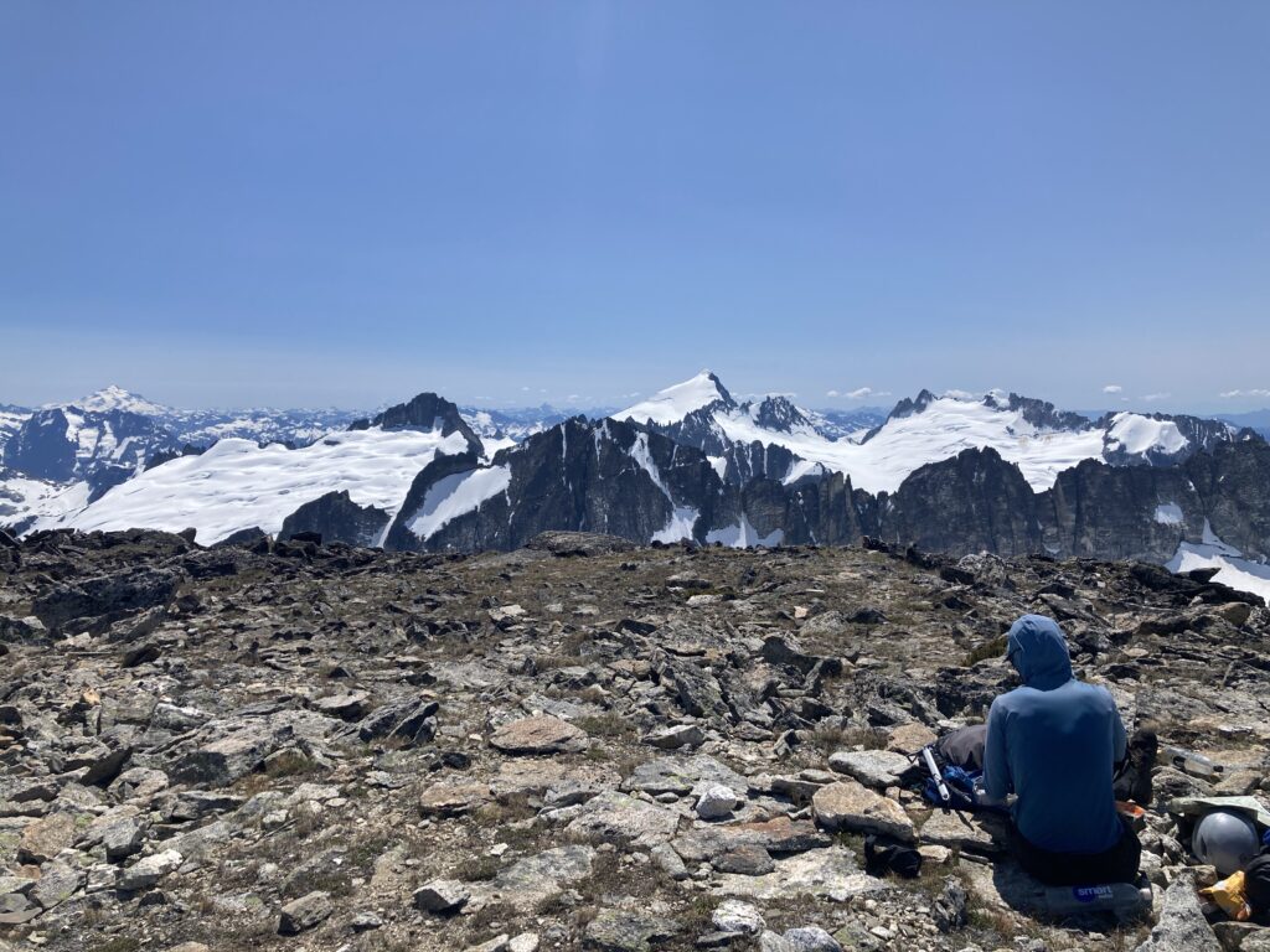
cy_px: 476
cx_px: 635
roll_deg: -0.8
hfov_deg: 63.4
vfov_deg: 49.7
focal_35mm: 28
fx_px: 1027
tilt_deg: -3.4
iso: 25
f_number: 1.8
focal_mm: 3.99
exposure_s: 1/4367
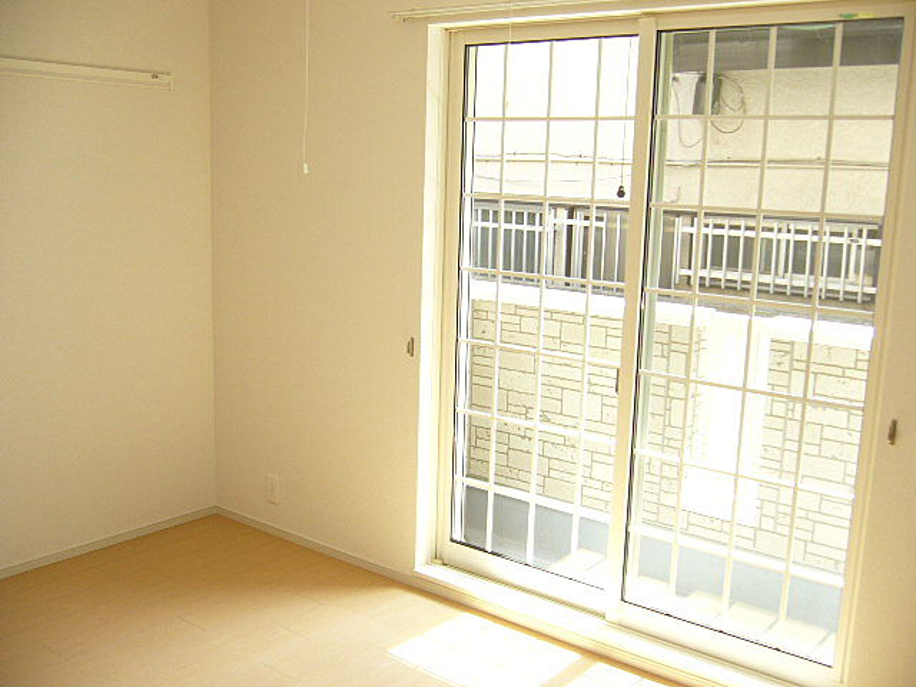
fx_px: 926
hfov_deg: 52.6
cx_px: 458
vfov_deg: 40.7
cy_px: 344
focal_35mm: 35
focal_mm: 5.8
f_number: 2.8
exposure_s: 1/30
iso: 80
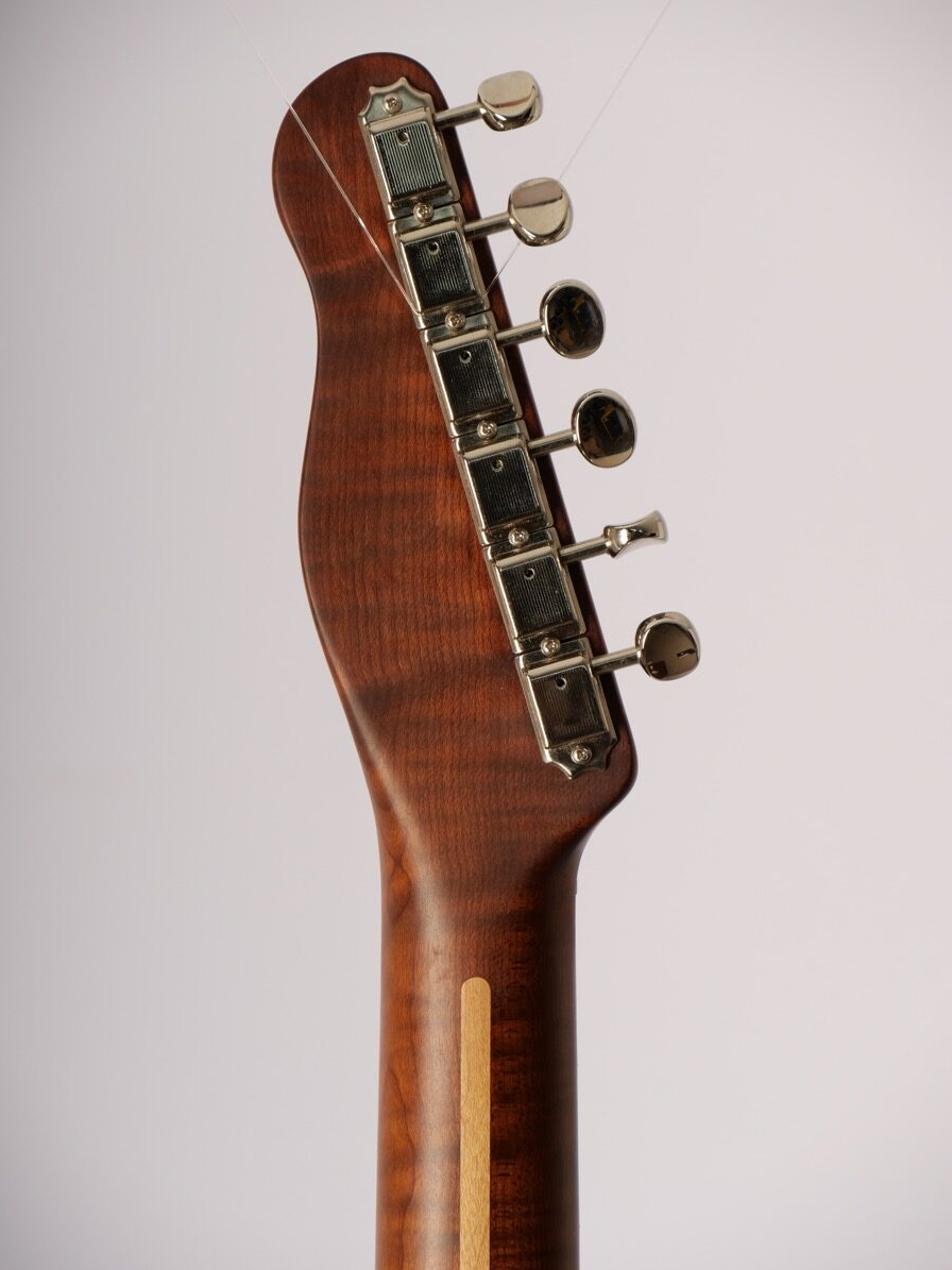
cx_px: 477
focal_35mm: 219
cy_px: 633
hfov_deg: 6.8
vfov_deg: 9.0
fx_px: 8032
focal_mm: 109
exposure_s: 1/200
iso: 200
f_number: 7.1
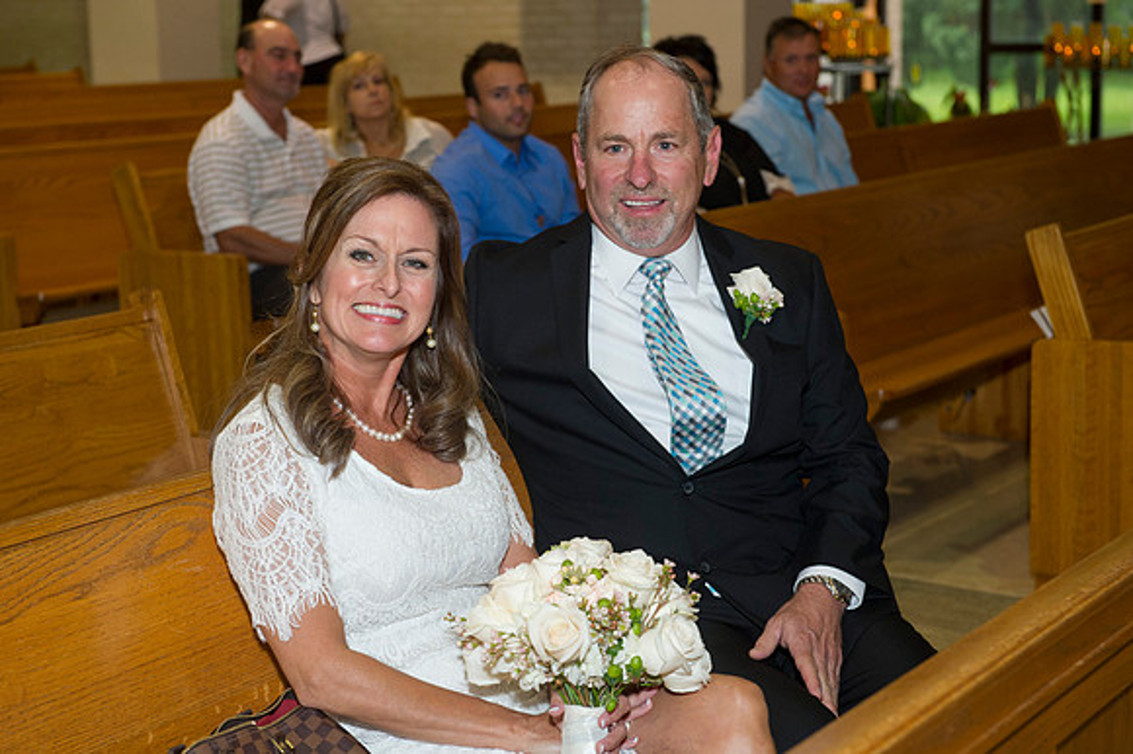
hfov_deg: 28.9
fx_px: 2202
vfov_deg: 19.4
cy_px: 377
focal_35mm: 70
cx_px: 566
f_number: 5.6
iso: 1600
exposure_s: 1/100
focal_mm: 70
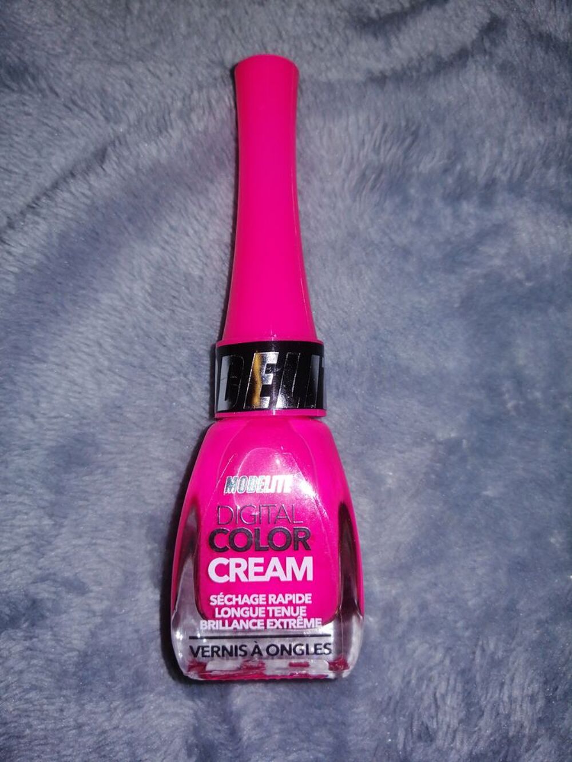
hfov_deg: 51.4
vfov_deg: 65.3
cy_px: 381
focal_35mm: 27
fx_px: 595
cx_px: 286
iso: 50
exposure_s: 1/215
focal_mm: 3.95
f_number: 1.8
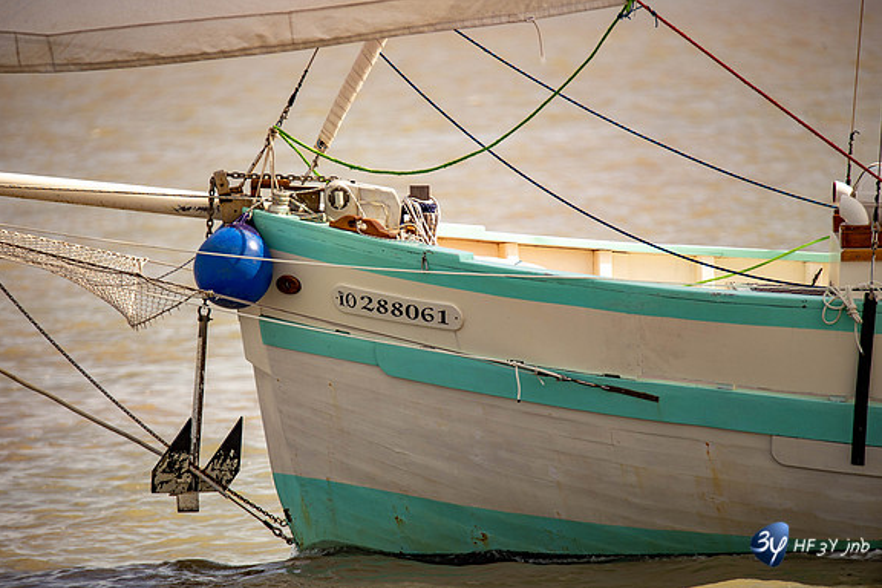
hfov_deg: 3.7
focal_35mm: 554
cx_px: 439
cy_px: 294
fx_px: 13572
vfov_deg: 2.5
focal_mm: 550
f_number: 6.3
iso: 160
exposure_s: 1/640
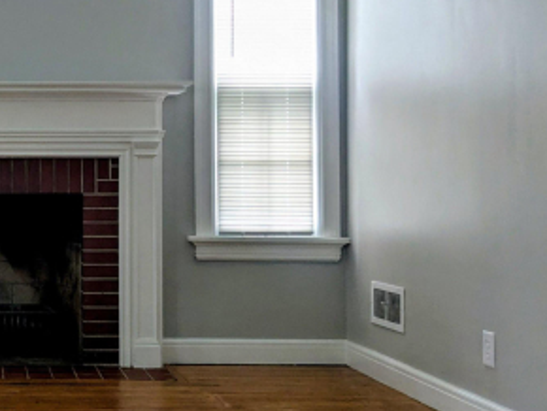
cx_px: -26
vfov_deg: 23.7
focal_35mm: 62
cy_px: 172
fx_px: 981
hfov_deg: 28.8
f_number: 1.73
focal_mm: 4.38
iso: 78
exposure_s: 1/60
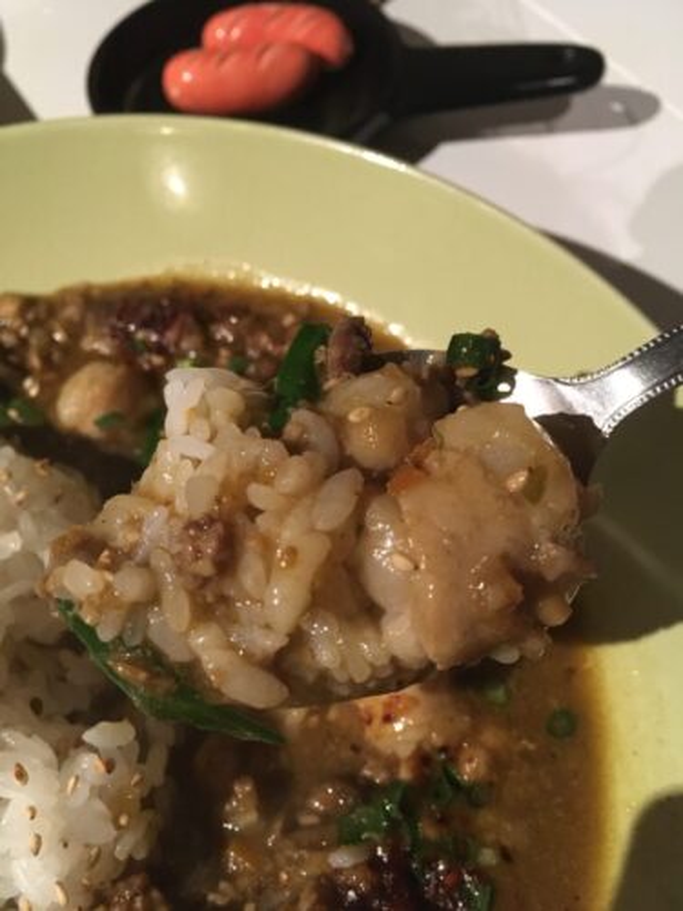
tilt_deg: -60.5
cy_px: 456
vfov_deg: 61.7
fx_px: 763
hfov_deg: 48.2
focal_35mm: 29
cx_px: 342
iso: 250
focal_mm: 4.15
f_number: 2.2
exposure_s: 1/15
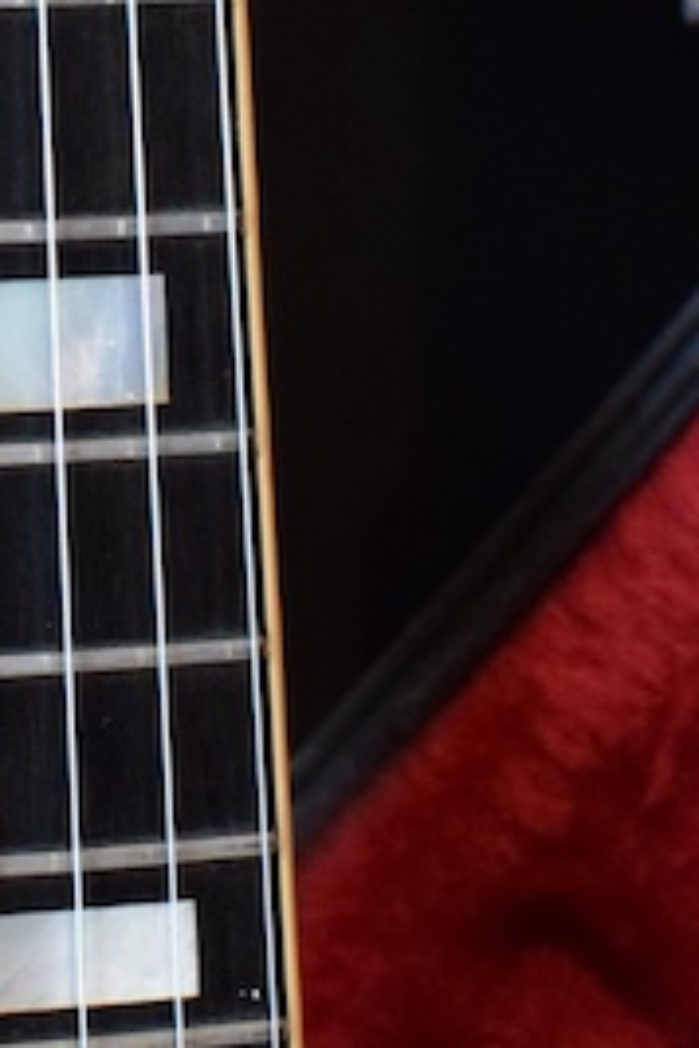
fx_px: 6635
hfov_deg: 6.0
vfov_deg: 8.8
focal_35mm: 228
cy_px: -483
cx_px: -102
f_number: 4
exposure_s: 1/30
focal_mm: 27
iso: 1600
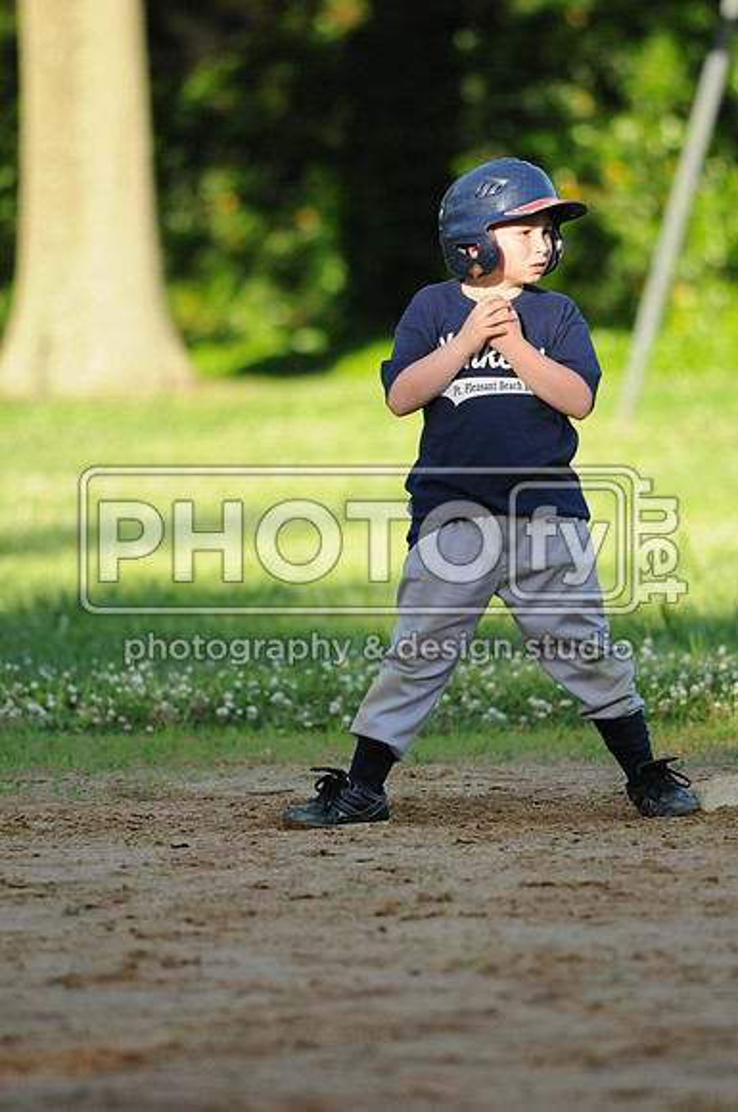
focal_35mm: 450
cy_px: 556
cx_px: 369
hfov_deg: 3.0
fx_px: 13878
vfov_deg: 4.6
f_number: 4
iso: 800
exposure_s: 1/1600
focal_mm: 300
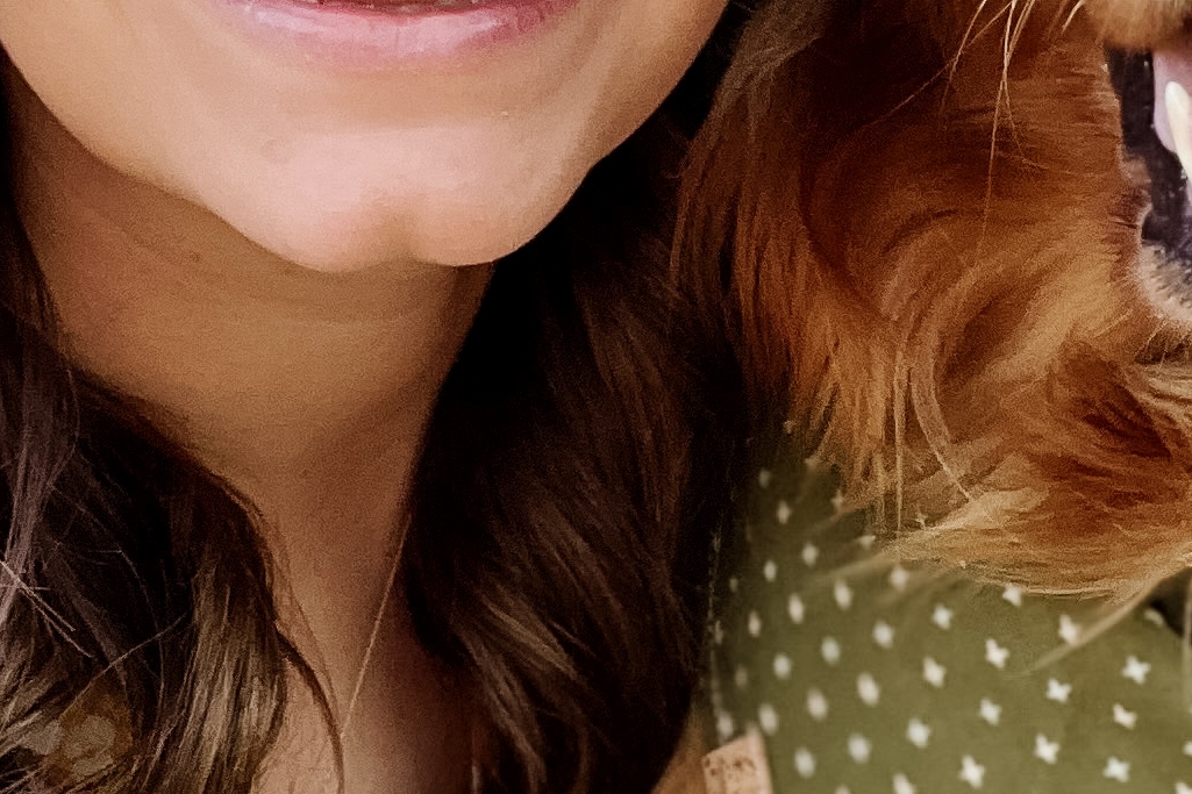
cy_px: 122
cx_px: 712
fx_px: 3112
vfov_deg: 14.4
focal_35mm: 94
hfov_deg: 21.7
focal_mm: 2.71
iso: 100
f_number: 2.2
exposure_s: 1/115
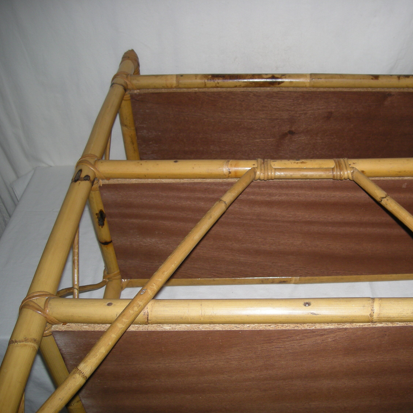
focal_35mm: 42
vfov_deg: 40.0
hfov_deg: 39.6
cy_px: 209
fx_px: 567
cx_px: 272
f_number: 2.8
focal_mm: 5.7
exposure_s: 1/60
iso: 50
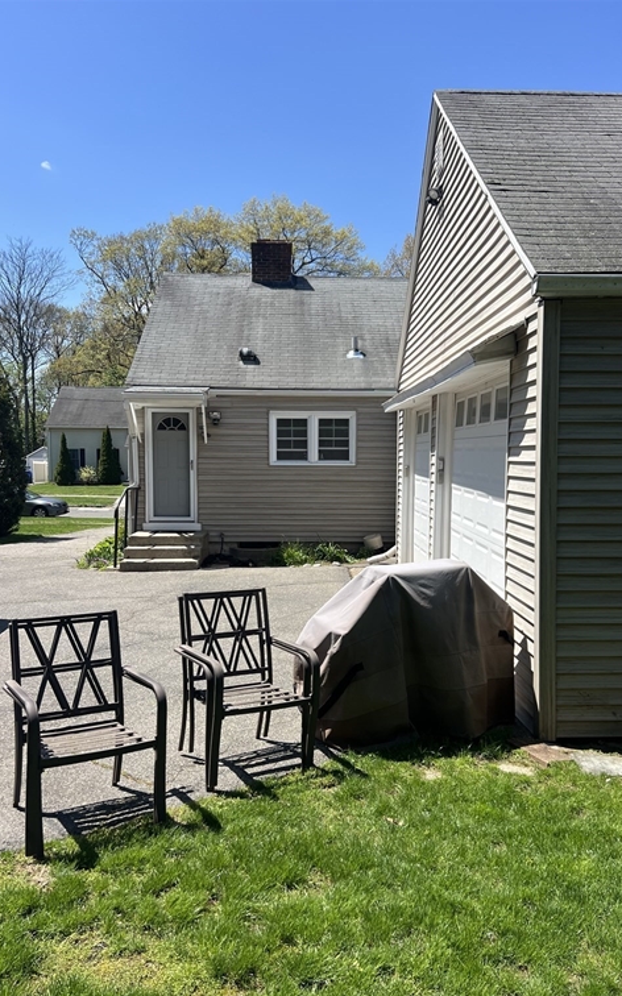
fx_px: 760
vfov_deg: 66.5
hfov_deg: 44.5
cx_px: 325
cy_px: 505
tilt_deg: -0.3
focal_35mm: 28
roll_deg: +1.0
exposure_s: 1/3077
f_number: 1.5
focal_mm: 5.7
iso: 50
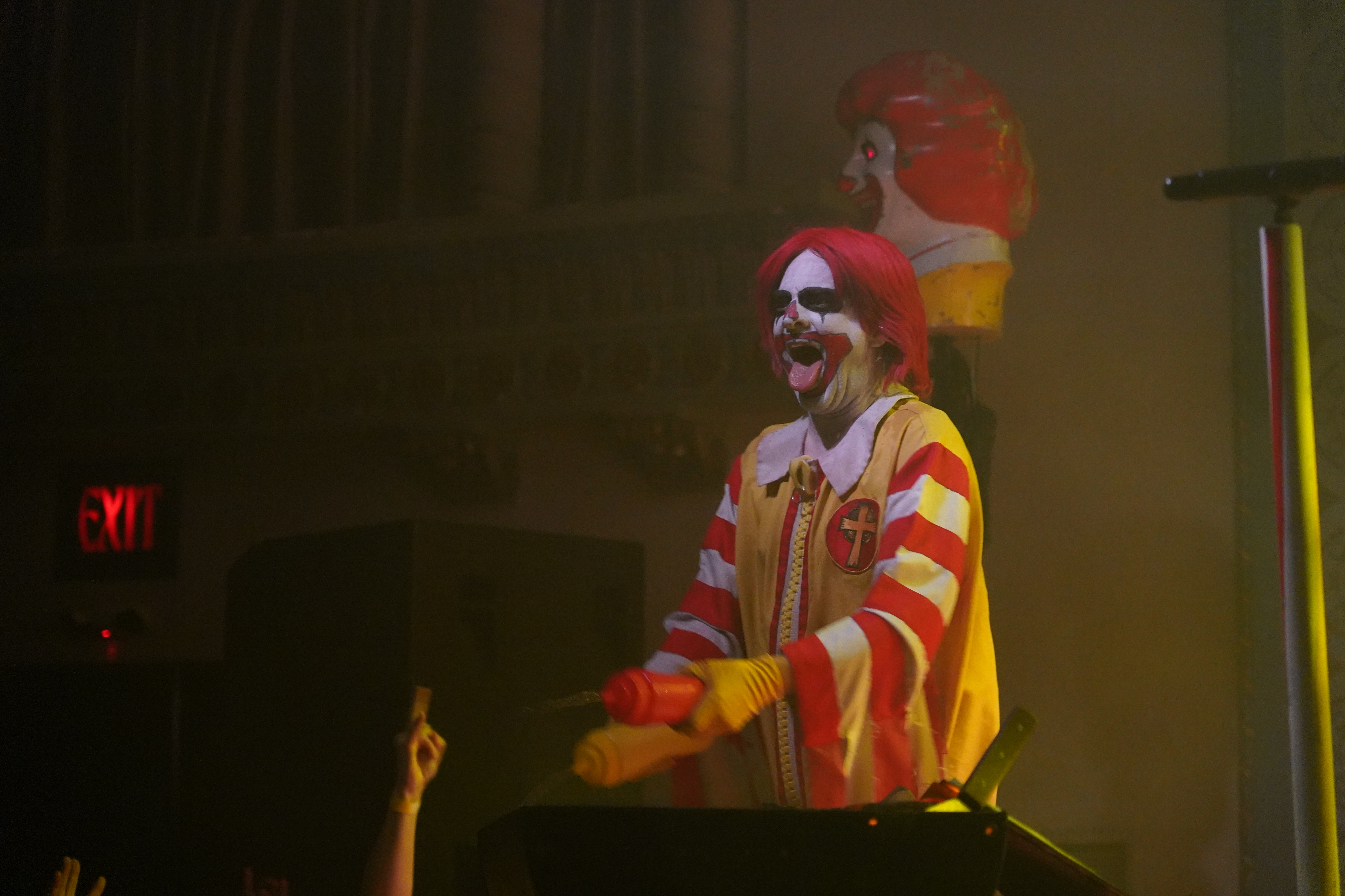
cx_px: 672
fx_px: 3474
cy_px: 448
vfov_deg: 14.7
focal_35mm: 93
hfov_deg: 21.9
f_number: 4
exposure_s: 1/160
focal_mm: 93
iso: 8000
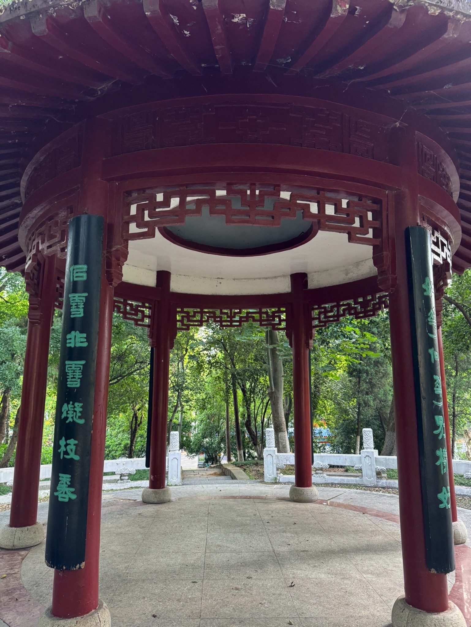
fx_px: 435
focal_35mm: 24
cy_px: 314
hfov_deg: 56.9
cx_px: 236
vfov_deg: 71.6
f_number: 1.78
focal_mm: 6.76
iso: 200
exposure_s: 1/80
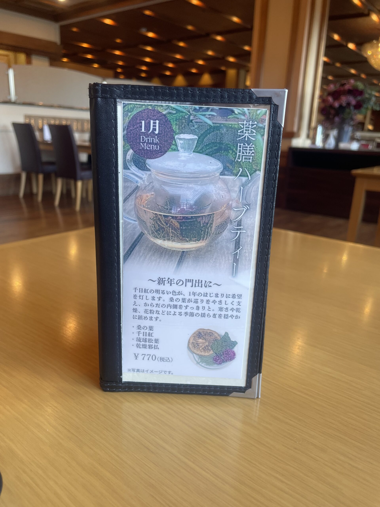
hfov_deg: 53.1
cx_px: 190
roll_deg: -1.5
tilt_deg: -16.8
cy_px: 254
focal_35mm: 26
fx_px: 381
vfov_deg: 67.3
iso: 50
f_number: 1.6
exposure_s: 1/100
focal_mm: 4.2
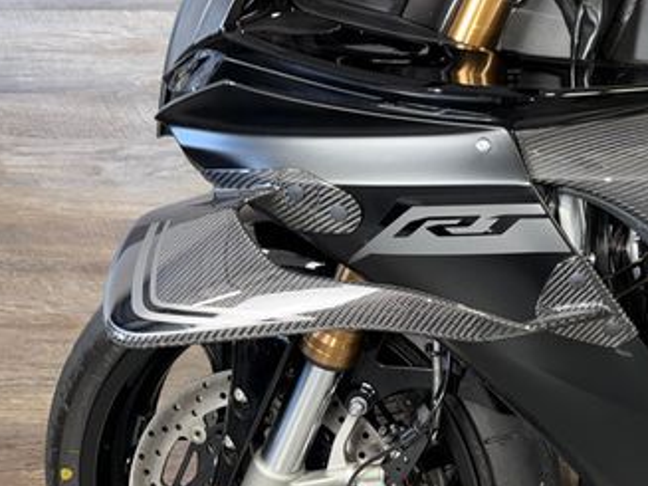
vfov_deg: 30.6
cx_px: 571
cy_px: 155
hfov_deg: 38.0
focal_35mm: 47
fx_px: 880
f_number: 1.78
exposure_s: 1/17
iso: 80
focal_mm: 6.76
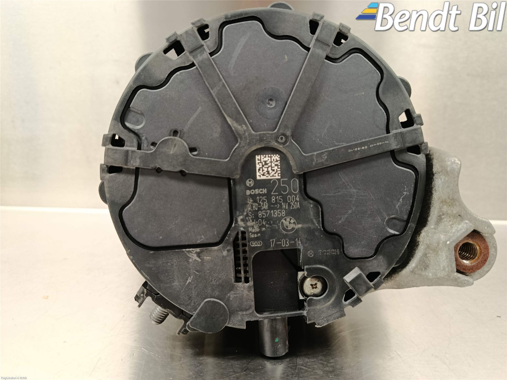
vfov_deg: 56.8
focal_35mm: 24
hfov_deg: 71.6
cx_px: 254
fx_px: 352
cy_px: 190
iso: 1338
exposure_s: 1/25
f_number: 1.7
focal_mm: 5.24
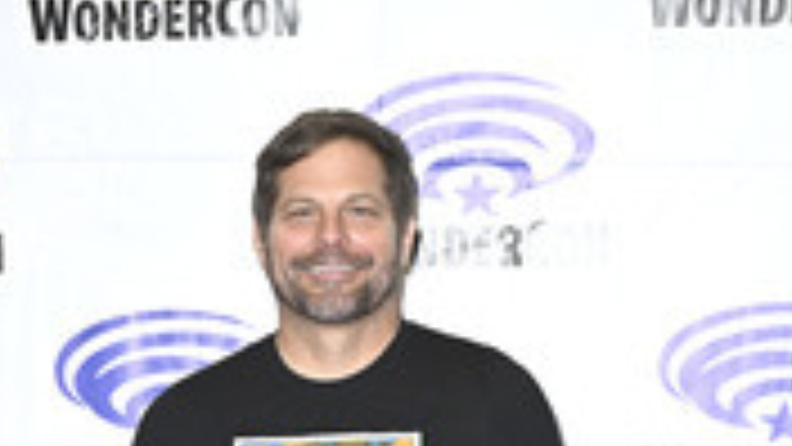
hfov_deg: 24.2
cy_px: 883
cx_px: 360
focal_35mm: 88
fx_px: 1848
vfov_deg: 12.2
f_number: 5.6
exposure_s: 1/200
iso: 1250
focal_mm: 37
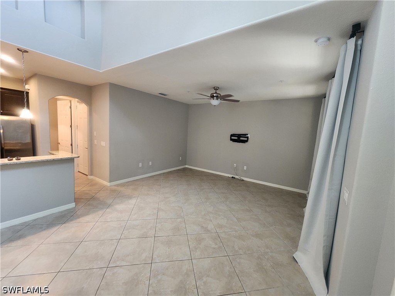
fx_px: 148
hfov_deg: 106.2
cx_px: 198
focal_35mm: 13
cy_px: 148
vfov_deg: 89.9
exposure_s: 1/40
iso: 320
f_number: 2.2
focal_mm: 2.2
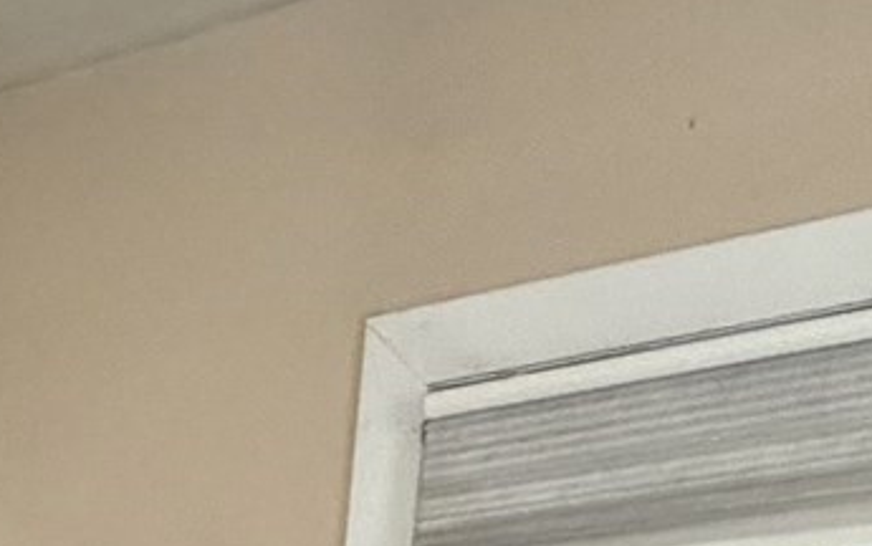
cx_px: -402
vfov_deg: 10.6
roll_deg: +2.1
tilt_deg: -17.9
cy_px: 1613
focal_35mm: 88
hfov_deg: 20.5
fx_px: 2092
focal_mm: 2.22
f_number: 2.2
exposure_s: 1/60
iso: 500
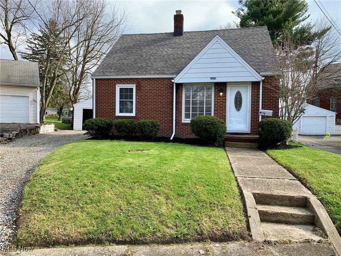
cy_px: 128
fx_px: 256
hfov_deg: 67.3
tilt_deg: -1.0
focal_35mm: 26
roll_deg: -1.1
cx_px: 170
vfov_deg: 53.1
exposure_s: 1/627
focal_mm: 4.25
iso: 25
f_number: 1.8
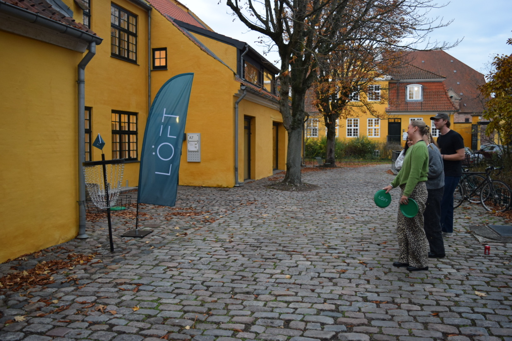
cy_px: 170
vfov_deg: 40.0
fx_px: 469
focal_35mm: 33
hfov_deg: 57.2
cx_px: 256
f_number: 3.8
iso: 800
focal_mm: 22
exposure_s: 1/60
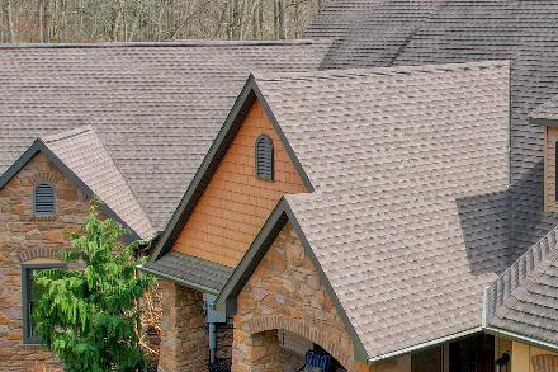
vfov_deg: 22.3
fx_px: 930
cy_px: 292
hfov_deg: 31.3
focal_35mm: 60
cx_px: 536
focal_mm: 8.38
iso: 150
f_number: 2.8
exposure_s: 1/320
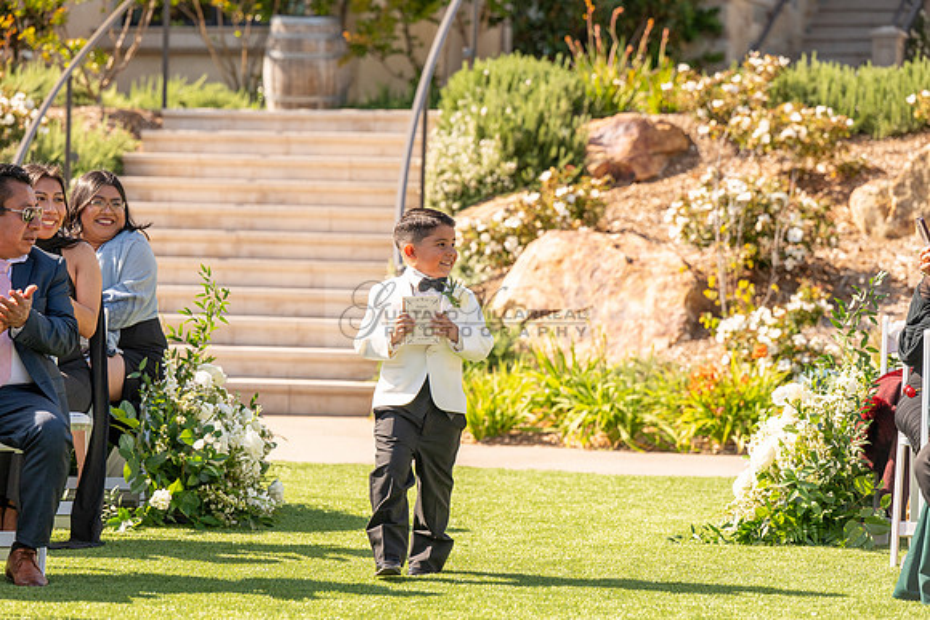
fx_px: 3359
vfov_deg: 10.6
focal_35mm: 130
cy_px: 310
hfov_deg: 15.8
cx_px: 465
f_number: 4.5
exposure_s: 1/1600
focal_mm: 130
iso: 200
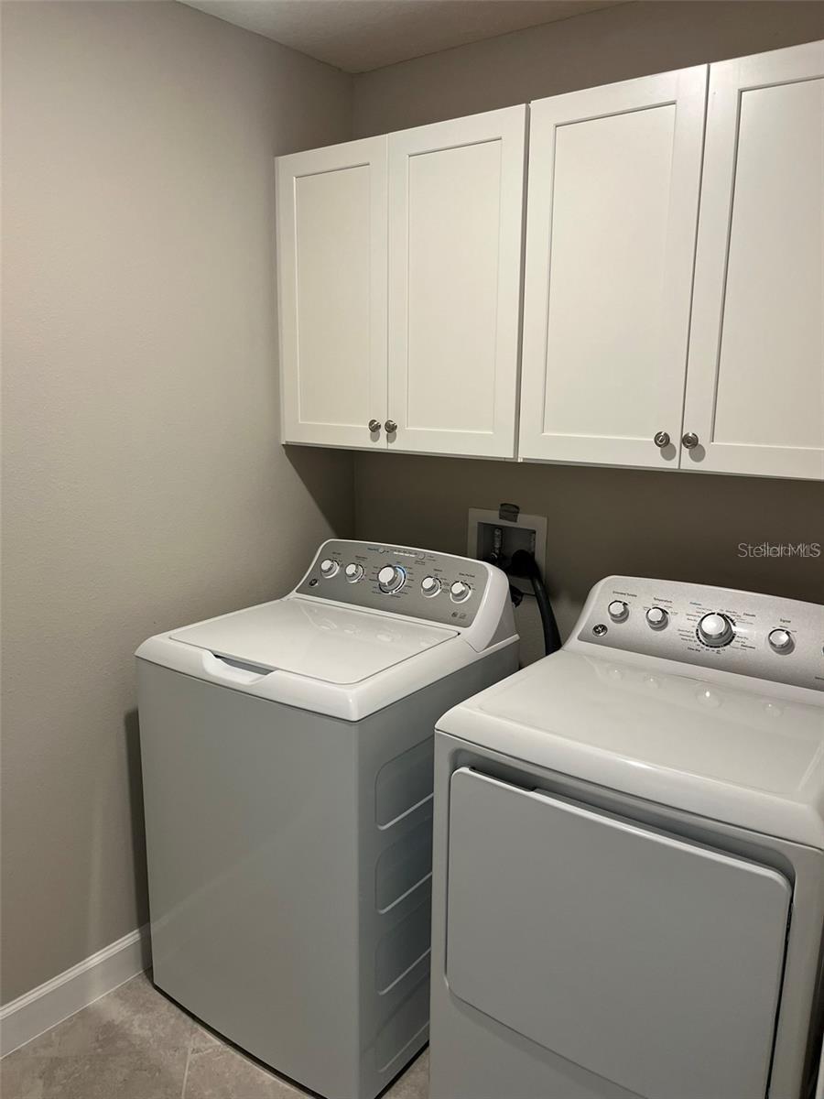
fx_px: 825
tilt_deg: -10.3
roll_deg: -0.6
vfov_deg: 67.3
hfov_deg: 53.1
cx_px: 412
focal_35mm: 26
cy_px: 550
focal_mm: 5.1
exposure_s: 1/60
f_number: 1.6
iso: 80
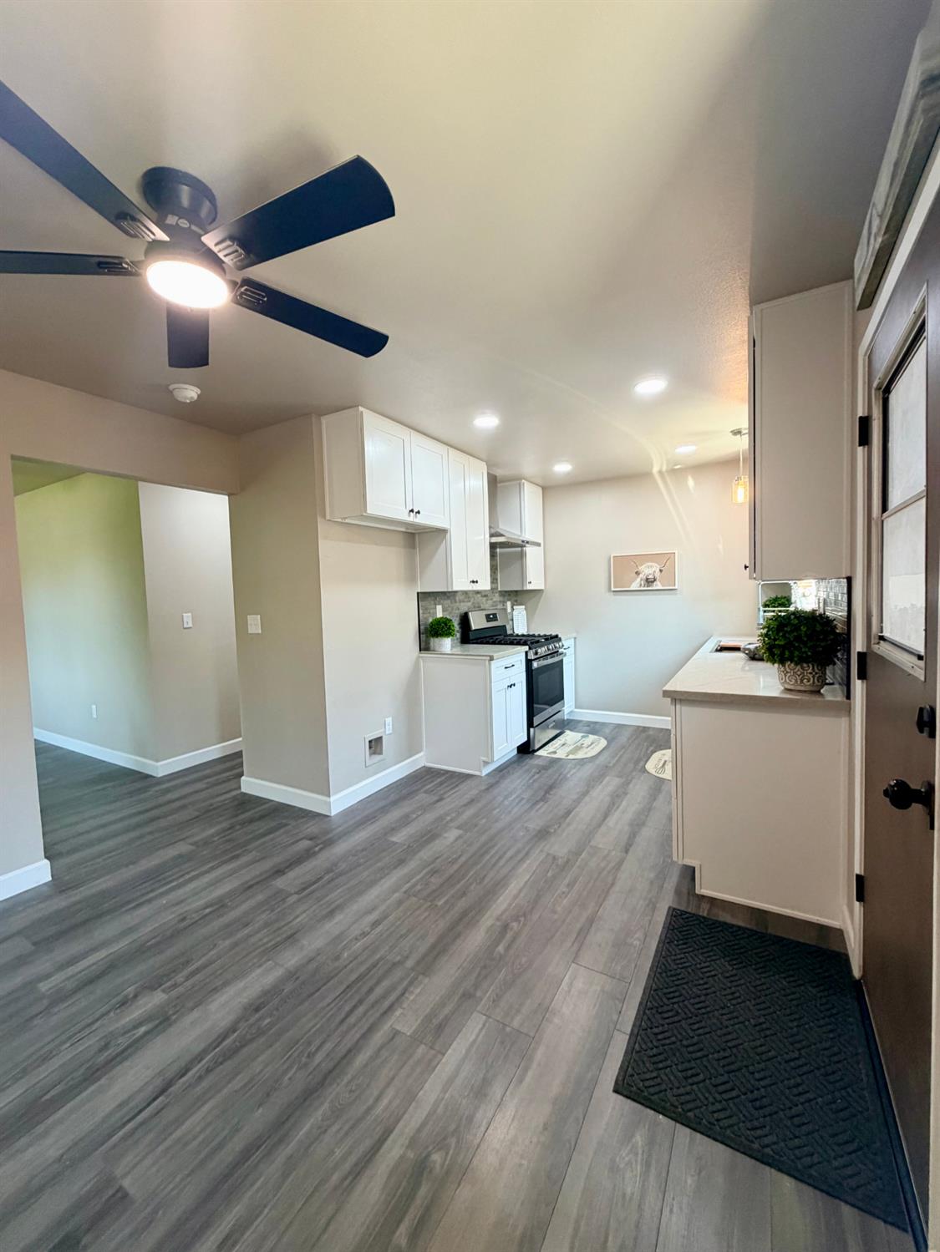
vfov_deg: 102.0
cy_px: 626
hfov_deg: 85.7
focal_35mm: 14
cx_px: 470
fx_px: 507
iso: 250
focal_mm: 2.22
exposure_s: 1/121
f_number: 2.2
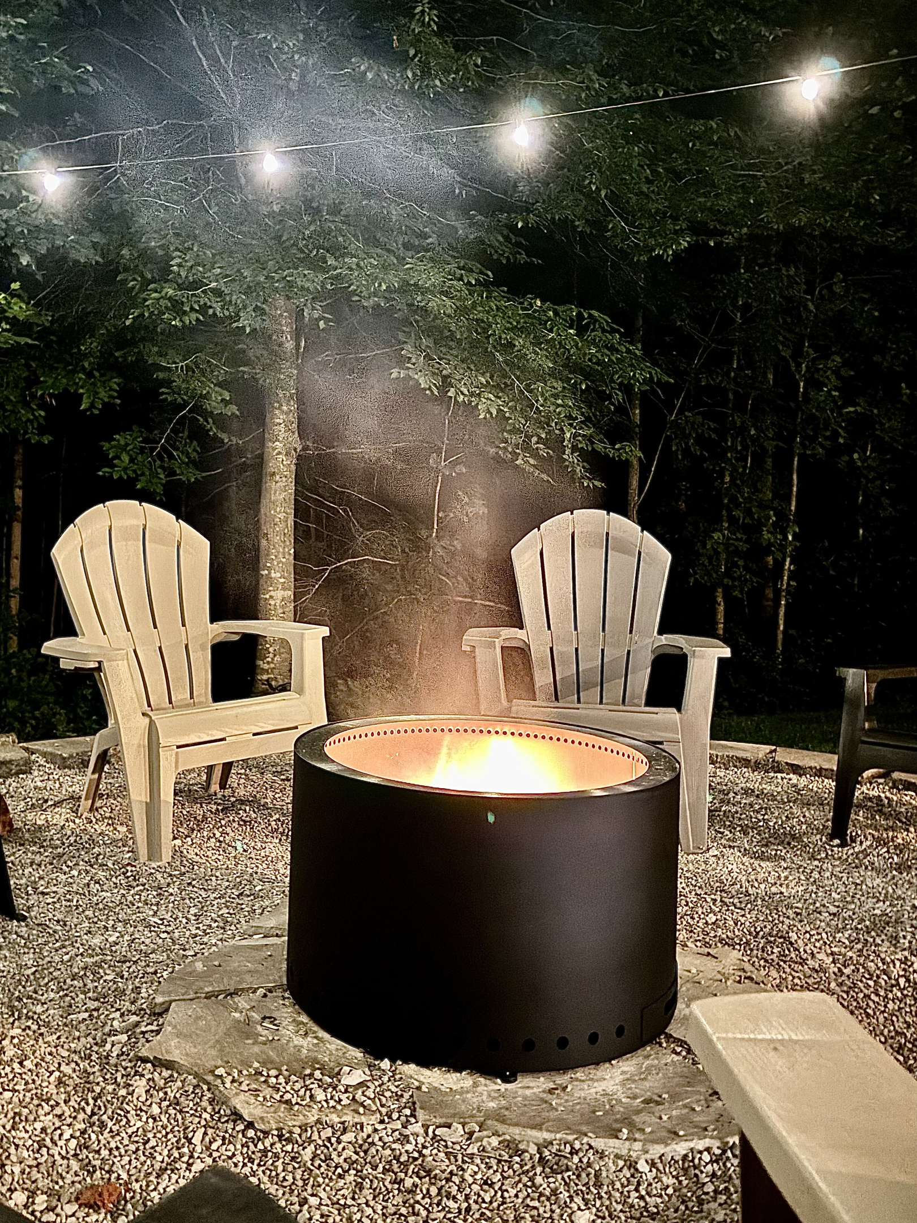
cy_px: 612
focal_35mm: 26
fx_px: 918
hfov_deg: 53.1
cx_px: 458
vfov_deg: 67.3
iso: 2000
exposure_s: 1/2
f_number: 1.6
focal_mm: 5.96
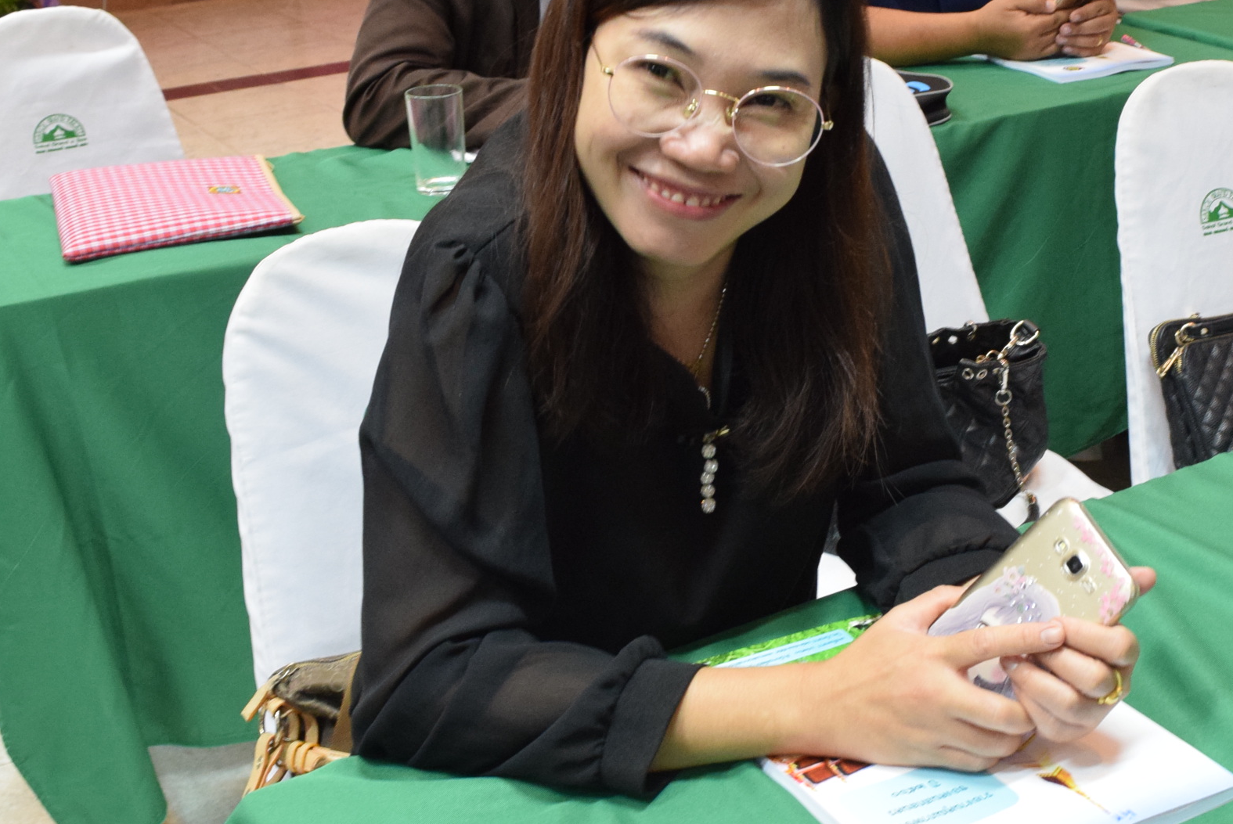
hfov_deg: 34.4
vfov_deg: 23.8
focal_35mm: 57
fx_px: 1954
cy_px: 370
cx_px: 910
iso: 1600
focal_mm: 20
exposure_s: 1/13
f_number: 5.6
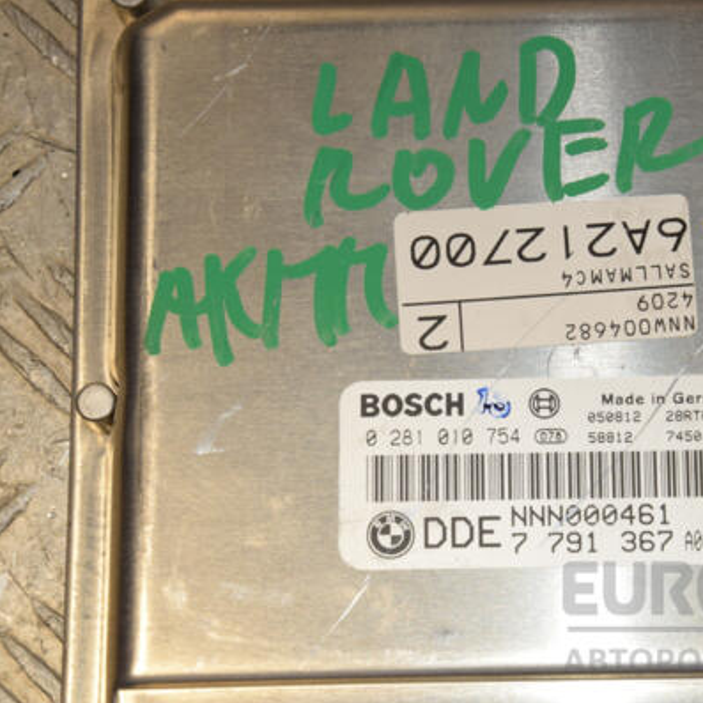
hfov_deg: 13.7
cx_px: 529
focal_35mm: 127
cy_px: 352
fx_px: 2918
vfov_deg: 13.7
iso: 800
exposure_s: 1/200
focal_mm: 66
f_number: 13
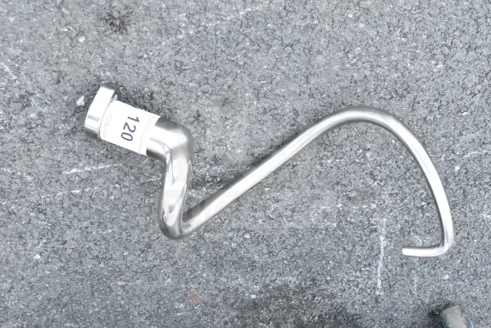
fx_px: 614
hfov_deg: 43.6
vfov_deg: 29.9
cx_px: 246
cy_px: 164
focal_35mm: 45
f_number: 9
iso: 6400
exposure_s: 1/320
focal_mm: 30
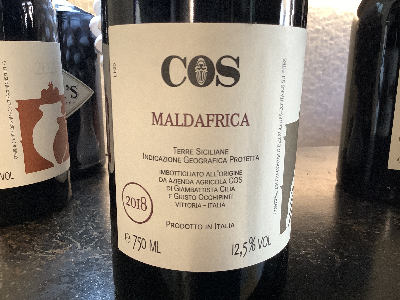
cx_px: 200
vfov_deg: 45.4
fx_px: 358
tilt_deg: -15.0
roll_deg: -0.7
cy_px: 150
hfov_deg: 58.4
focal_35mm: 31
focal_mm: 3.3
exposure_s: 1/50
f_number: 2.4
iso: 160
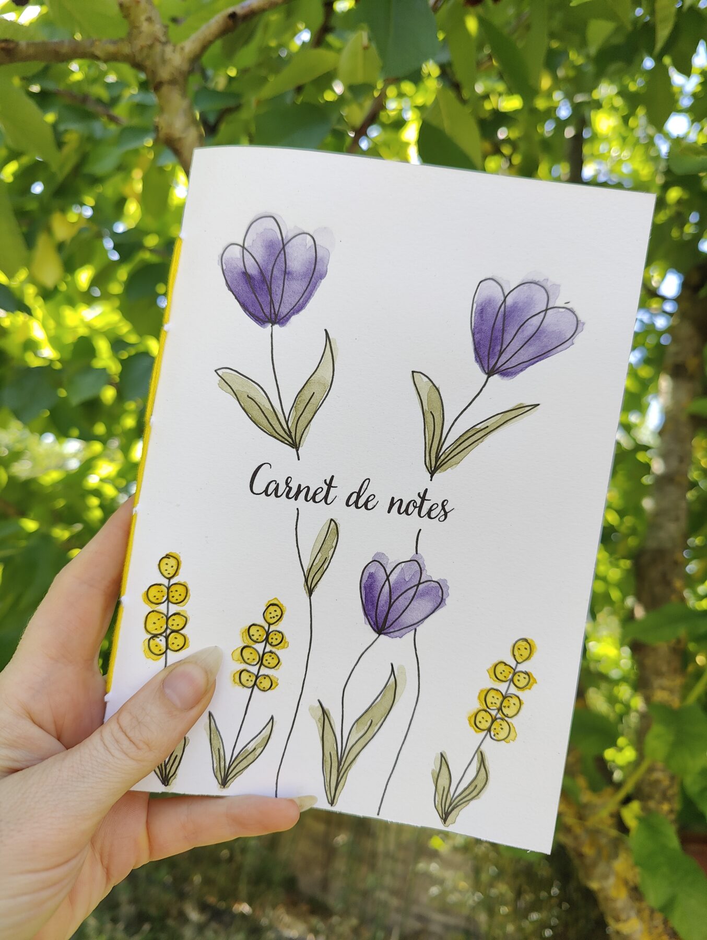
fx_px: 625
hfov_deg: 59.0
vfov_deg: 73.9
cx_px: 354
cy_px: 470
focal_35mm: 23
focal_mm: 6.06
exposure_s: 1/315
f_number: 1.8
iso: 50
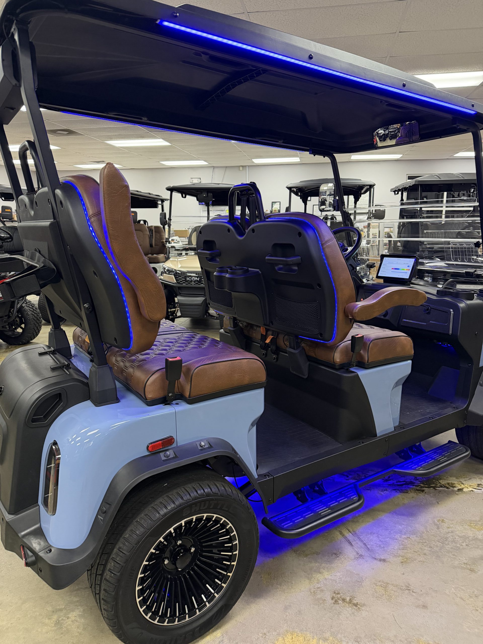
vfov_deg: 71.6
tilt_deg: -11.3
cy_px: 322
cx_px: 242
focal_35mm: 24
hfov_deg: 56.8
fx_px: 446
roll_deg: +0.2
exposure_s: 1/60
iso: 640
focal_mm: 6.76
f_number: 1.78
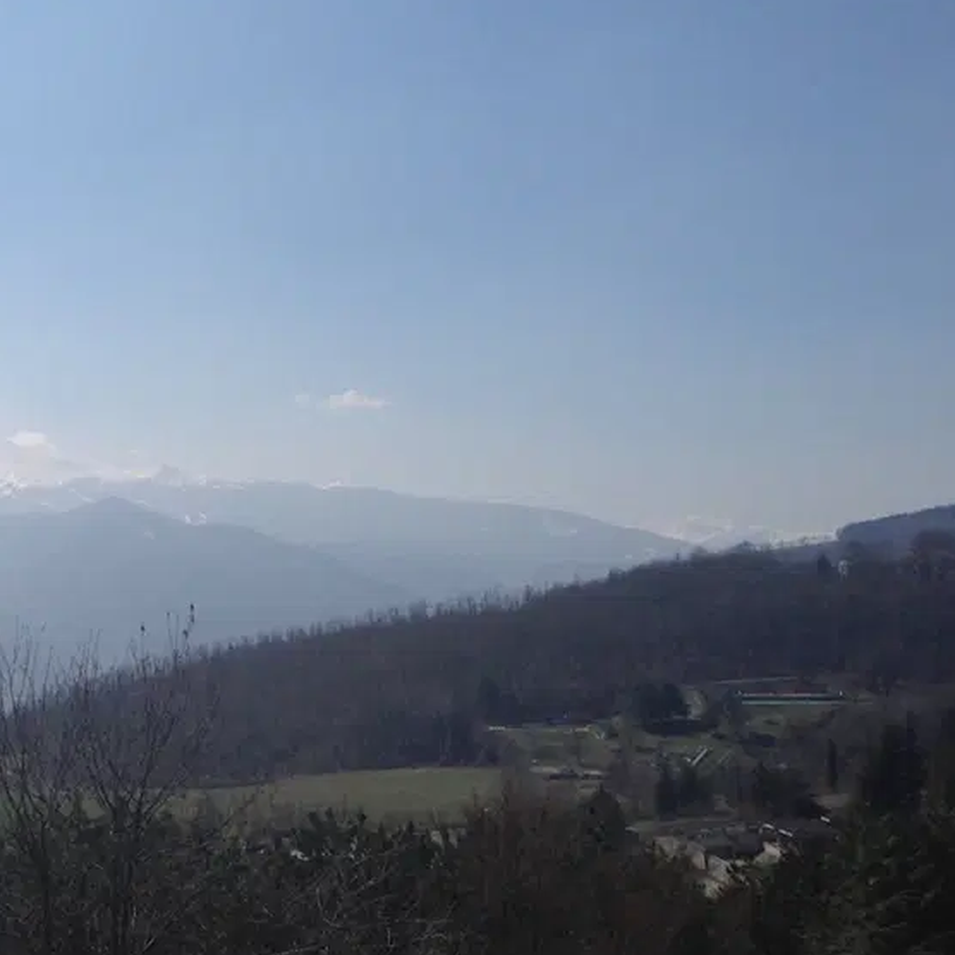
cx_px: -7
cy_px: 515
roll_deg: +0.2
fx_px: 1966
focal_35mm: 63
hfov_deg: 25.9
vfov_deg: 27.3
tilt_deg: +3.6
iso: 50
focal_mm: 4.12
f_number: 2.4
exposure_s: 1/4525
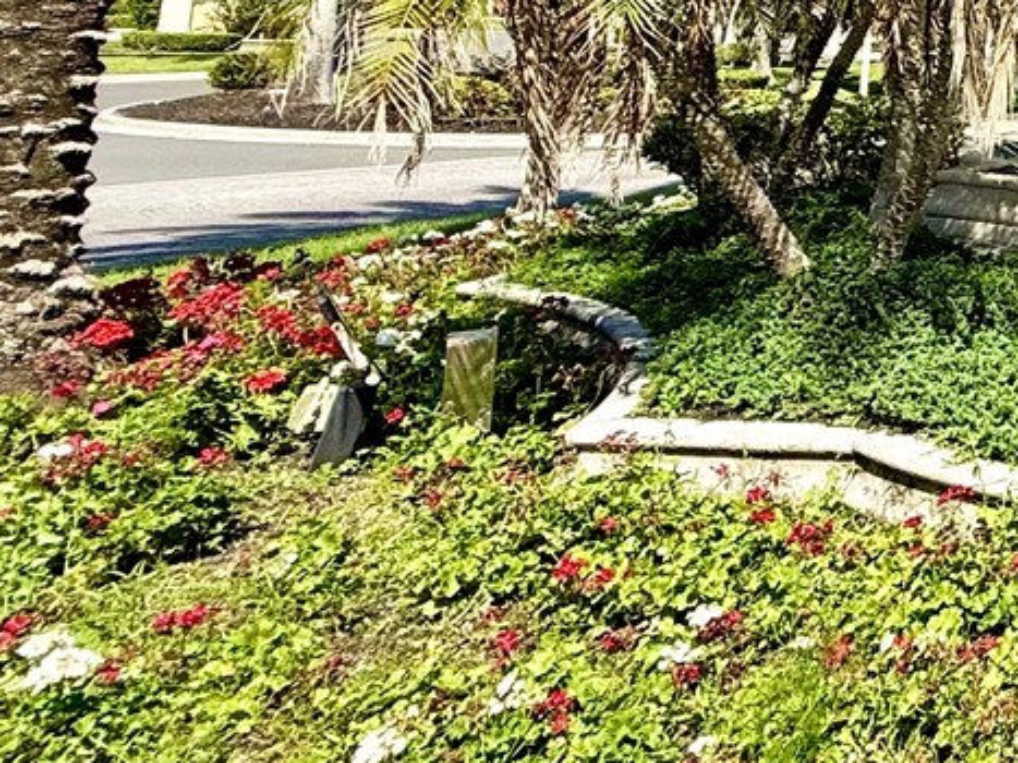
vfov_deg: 27.0
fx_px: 1411
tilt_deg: +7.5
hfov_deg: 26.0
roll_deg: -1.9
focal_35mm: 48
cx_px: 1613
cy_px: -133
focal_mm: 2.22
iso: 50
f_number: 2.2
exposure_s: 1/1698
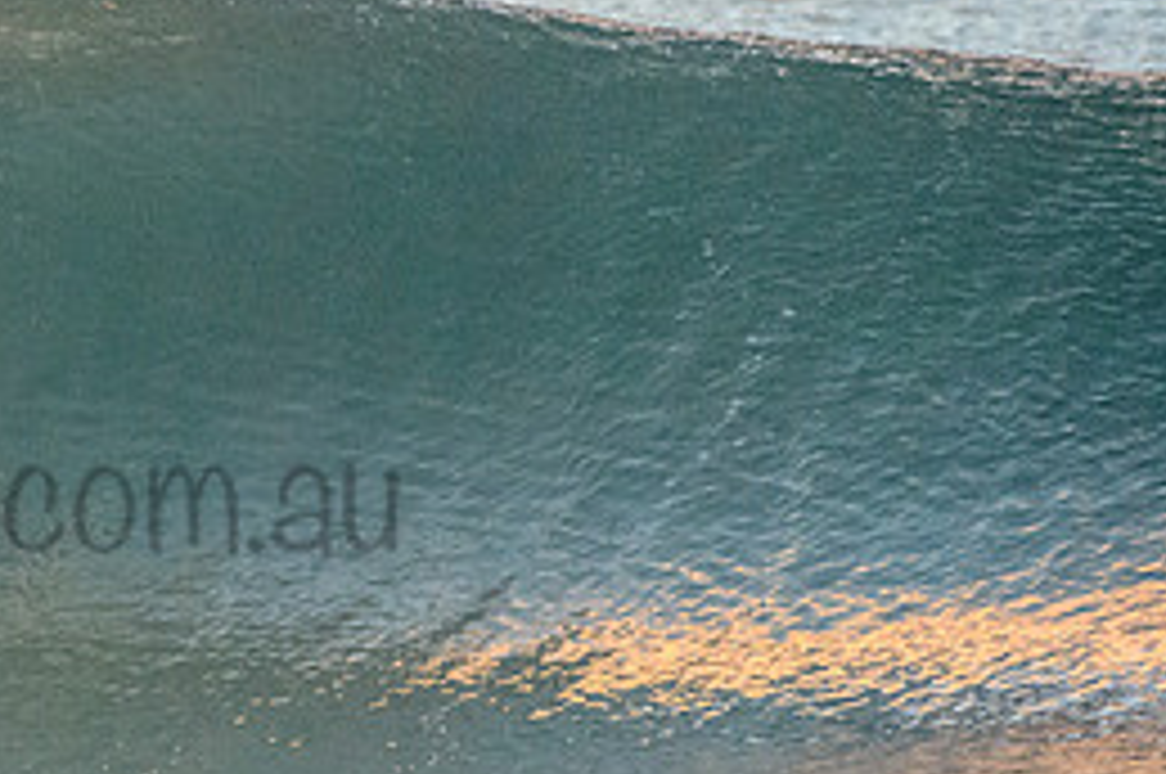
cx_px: -77
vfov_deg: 0.8
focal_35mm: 1682
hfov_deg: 1.2
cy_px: 448
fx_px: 54409
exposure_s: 1/1250
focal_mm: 500
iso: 2200
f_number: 5.6
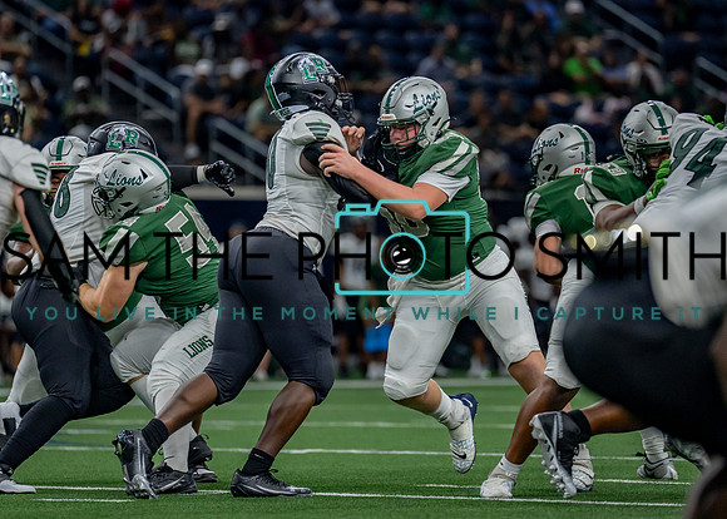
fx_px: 6551
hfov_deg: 6.4
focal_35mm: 317
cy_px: 235
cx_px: 413
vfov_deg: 4.5
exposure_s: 1/1000
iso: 1250
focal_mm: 200
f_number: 2.8
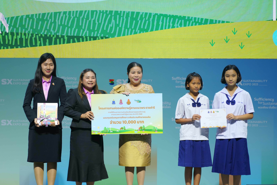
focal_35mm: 197
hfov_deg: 10.4
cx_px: 138
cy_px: 92
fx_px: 1516
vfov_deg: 7.0
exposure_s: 1/500
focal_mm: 197
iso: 1600
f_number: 4
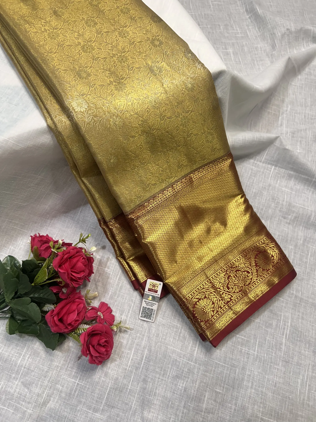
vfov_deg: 67.3
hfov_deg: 53.1
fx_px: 316
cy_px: 211
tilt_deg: -67.4
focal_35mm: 26
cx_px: 158
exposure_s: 1/50
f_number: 1.5
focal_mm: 5.7
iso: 64
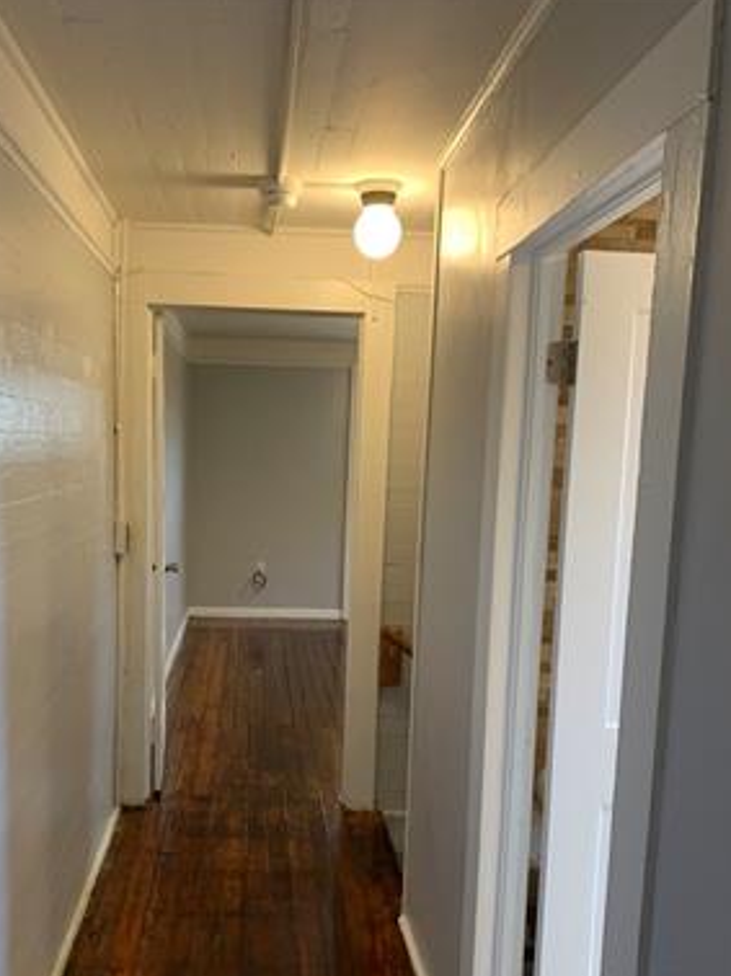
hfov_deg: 42.6
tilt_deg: -6.0
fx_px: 930
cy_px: 604
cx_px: 278
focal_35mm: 33
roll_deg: -1.7
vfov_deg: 54.8
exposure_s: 1/60
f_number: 1.8
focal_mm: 4.25
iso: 160
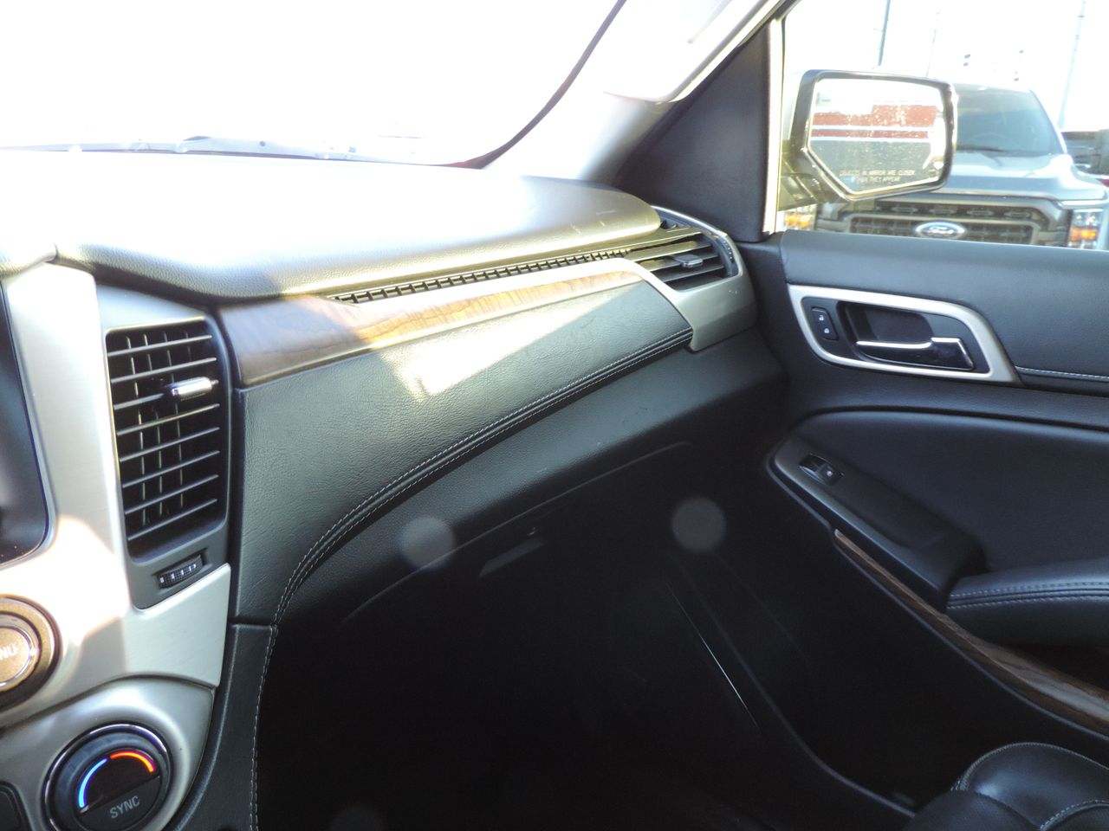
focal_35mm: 24
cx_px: 554
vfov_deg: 56.8
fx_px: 769
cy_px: 416
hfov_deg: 71.6
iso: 400
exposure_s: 1/30
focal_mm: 4.3
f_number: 3
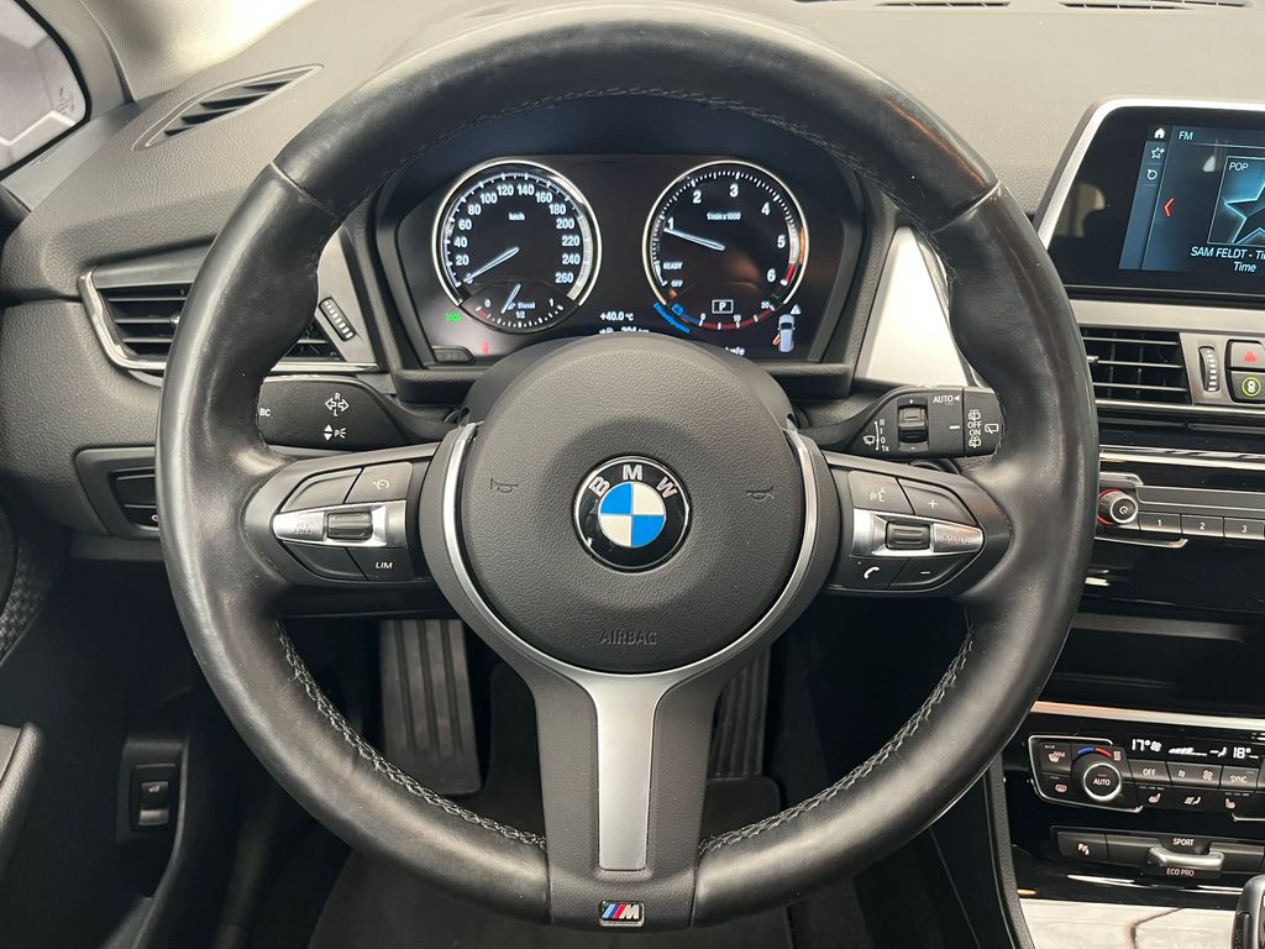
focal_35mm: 26
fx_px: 950
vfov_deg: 53.1
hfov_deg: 67.3
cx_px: 632
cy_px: 474
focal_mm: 5.1
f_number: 1.6
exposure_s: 1/50
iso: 320
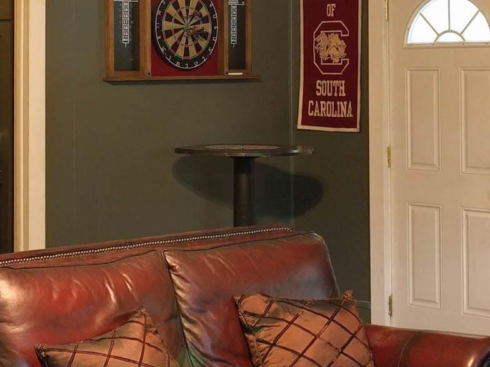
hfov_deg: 20.9
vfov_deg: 15.6
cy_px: 48
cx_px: 195
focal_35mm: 94
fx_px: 1330
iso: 160
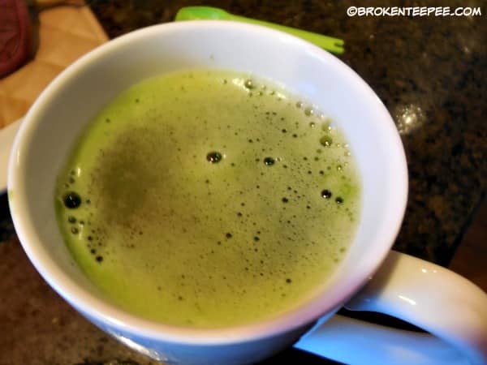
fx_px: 422
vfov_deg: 46.8
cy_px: 182
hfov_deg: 60.0
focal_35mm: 30
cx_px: 244
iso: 400
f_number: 3.2
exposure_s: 1/13
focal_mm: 5.3
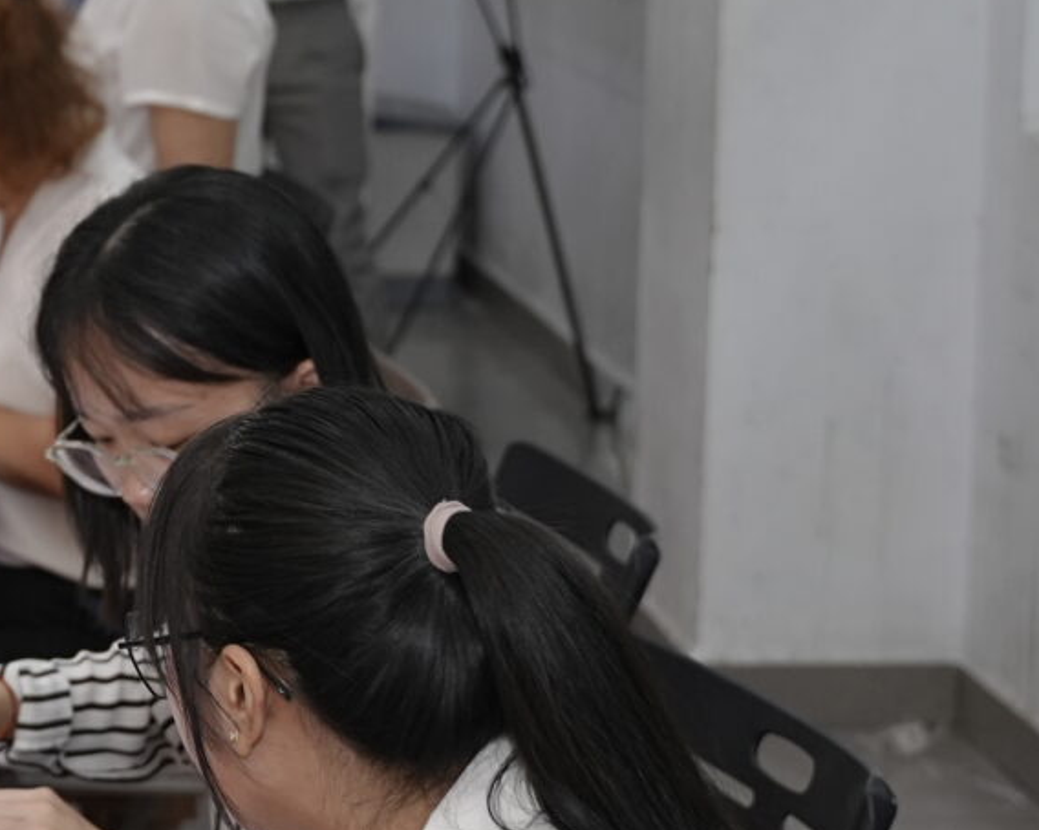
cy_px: 133
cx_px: -141
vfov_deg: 12.0
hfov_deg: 14.7
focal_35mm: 127
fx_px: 3917
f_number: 2.8
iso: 640
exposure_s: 1/250
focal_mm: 30.1
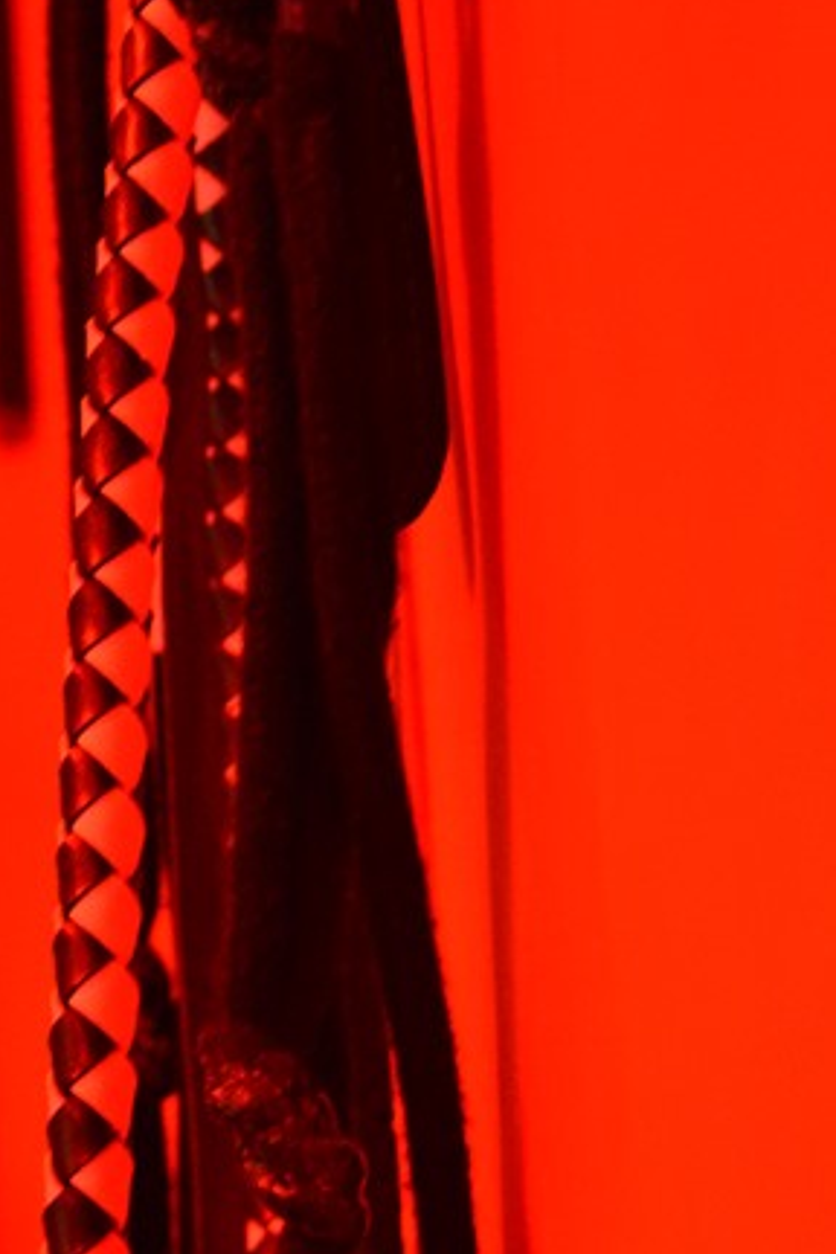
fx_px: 4702
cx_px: -135
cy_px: 935
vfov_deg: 15.1
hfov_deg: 10.0
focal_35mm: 135
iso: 3200
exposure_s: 1/8
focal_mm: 38
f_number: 4.8
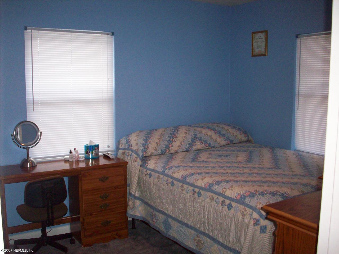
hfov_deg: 50.1
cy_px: 127
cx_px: 170
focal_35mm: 37
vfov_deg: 38.7
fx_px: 362
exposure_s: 1/64
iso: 200
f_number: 2.8
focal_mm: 6.2
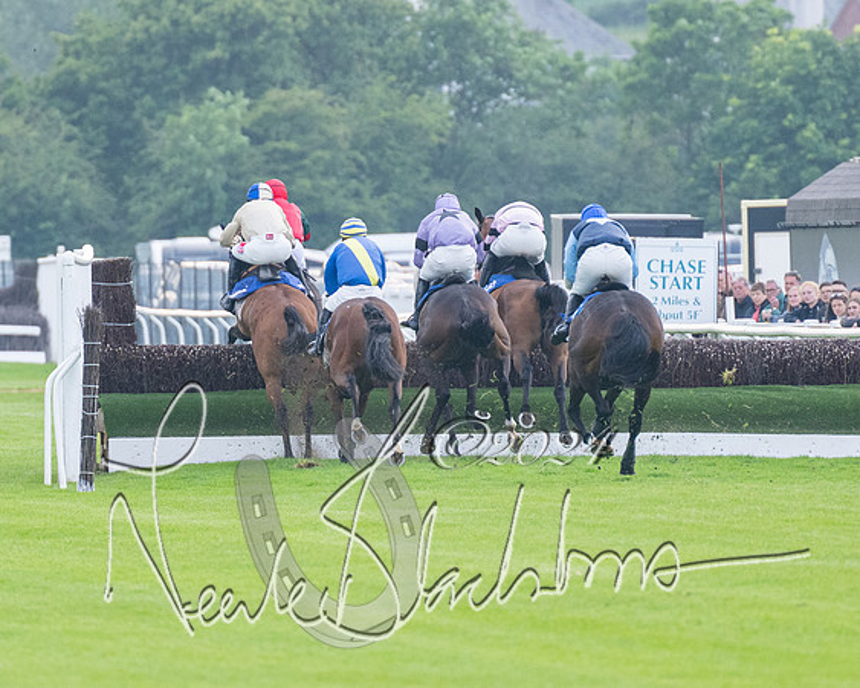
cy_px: 379
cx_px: 464
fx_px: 18304
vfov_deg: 2.2
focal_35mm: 719
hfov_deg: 2.7
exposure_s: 1/1000
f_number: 4
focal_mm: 280
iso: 800
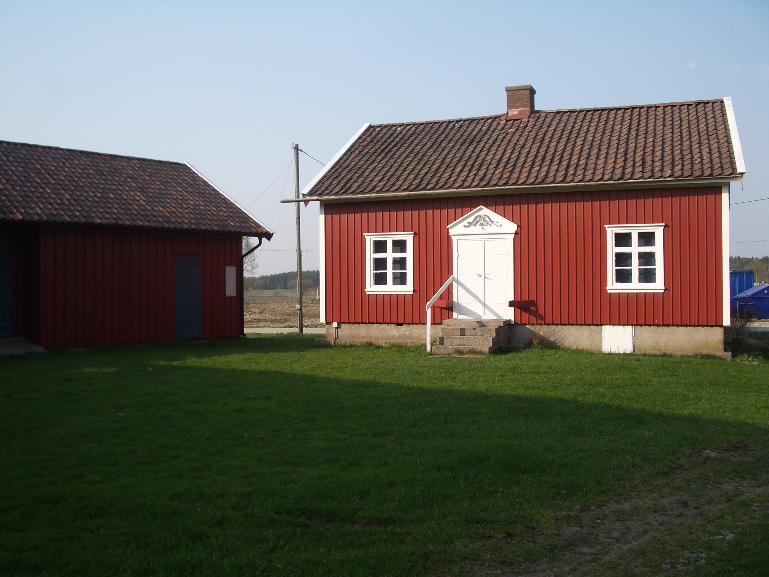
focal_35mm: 35
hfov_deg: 52.6
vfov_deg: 40.7
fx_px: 778
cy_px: 288
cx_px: 384
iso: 80
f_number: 4.3
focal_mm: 5.8
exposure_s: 1/400
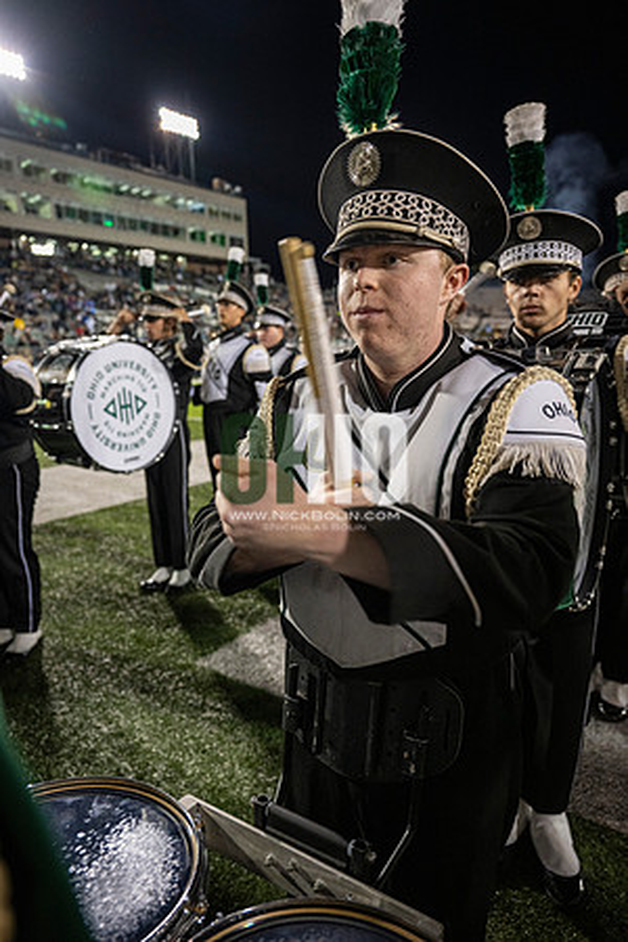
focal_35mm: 24
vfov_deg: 73.7
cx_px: 314
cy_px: 471
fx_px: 628
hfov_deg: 53.1
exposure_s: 1/500
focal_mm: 24
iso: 1250
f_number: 3.2
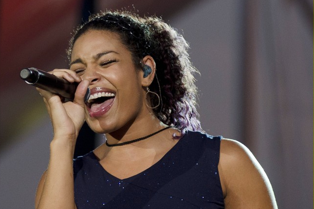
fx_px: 3344
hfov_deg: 5.4
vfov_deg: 3.6
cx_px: 18
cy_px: 140
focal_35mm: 384
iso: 800
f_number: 3.2
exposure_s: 1/250
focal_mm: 135
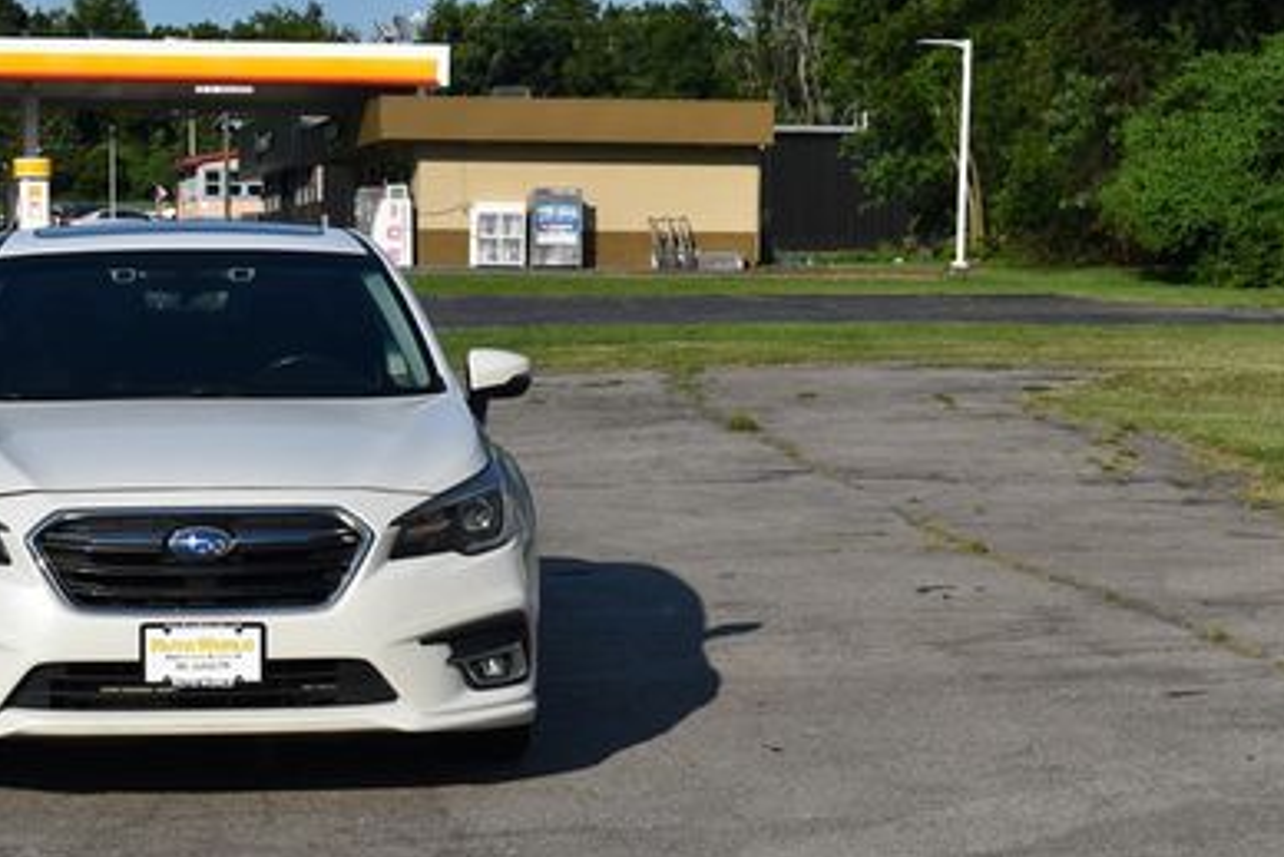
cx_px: 255
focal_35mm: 99
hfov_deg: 20.4
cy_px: 253
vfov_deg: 13.8
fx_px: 3532
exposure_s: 1/400
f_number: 9
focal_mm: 40
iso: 100
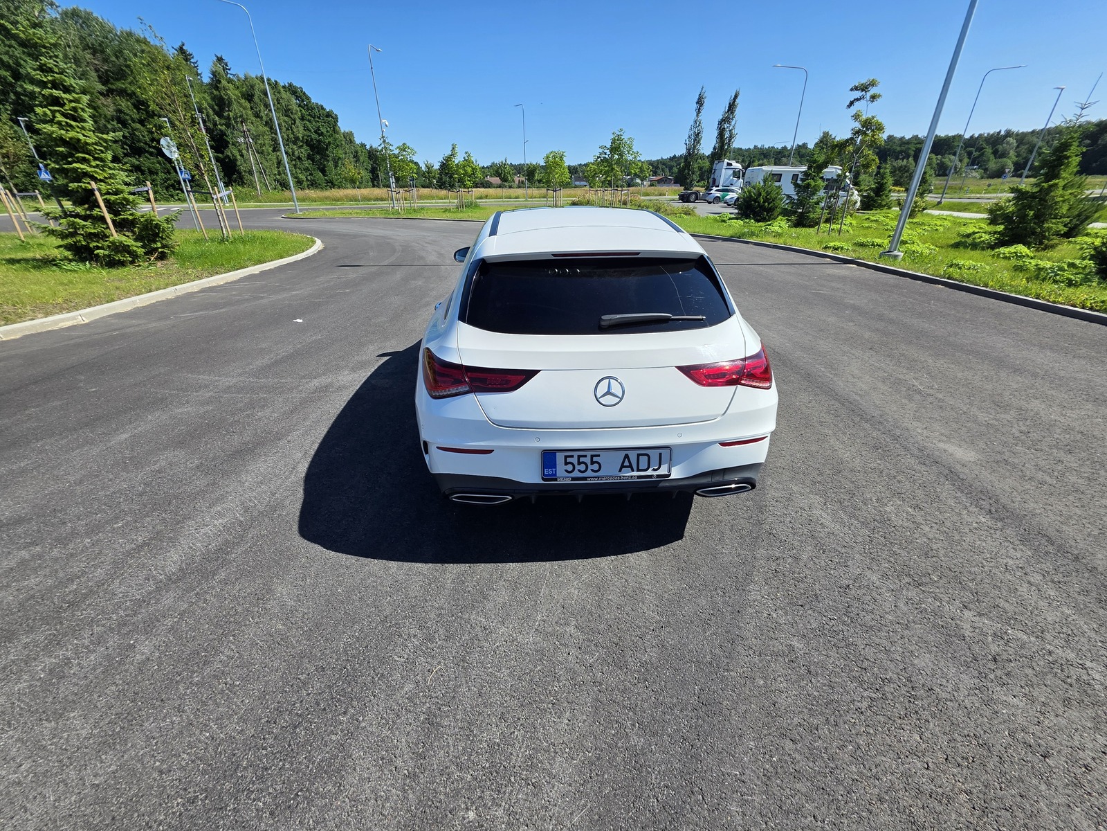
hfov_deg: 106.2
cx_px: 554
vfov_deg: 89.9
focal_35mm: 13
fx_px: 416
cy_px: 416
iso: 40
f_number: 1.9
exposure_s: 1/1742
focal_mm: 2.2
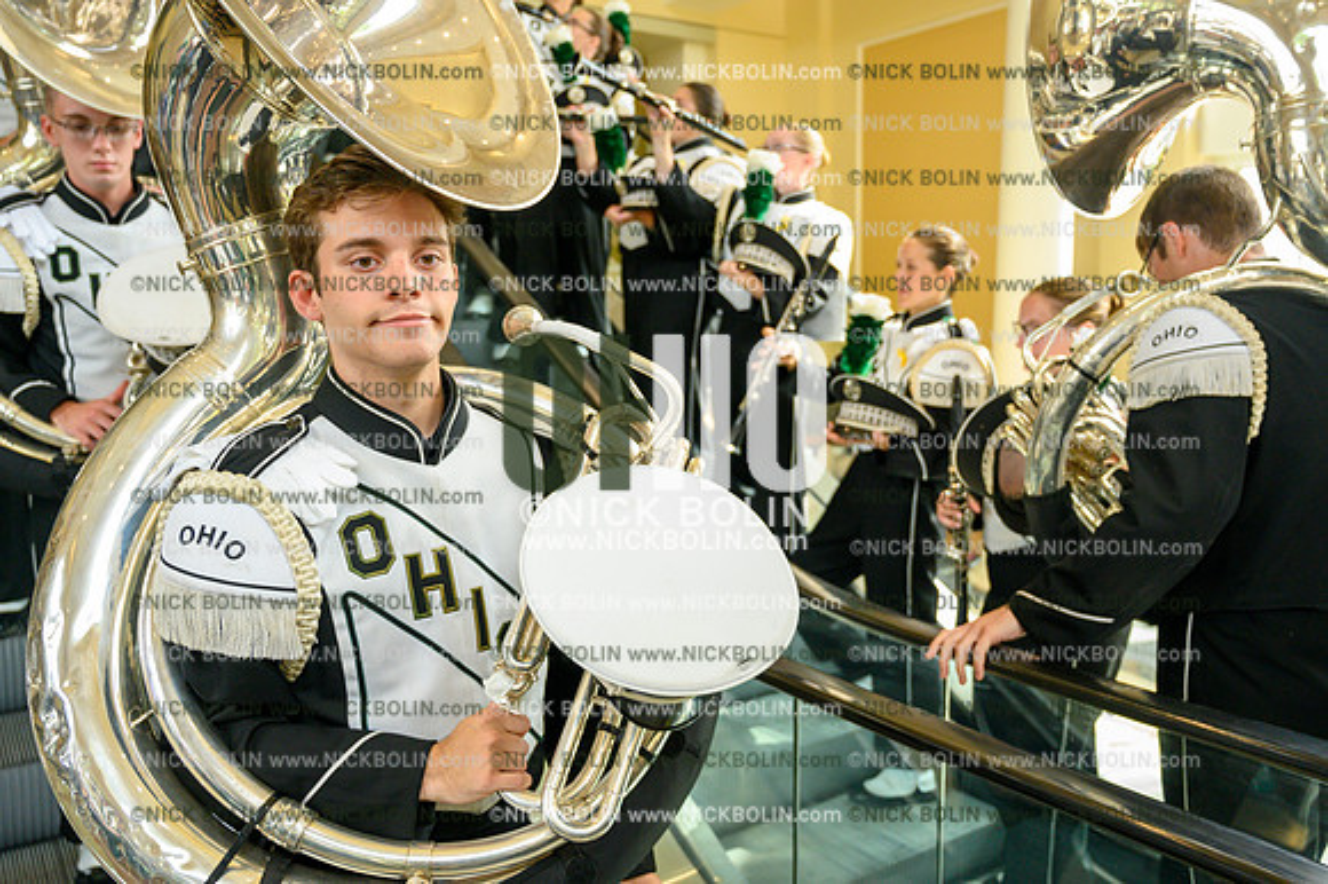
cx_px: 664
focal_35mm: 30
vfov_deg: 43.6
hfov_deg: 62.0
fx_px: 1106
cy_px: 442
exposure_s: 1/800
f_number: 4
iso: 3200
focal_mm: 30
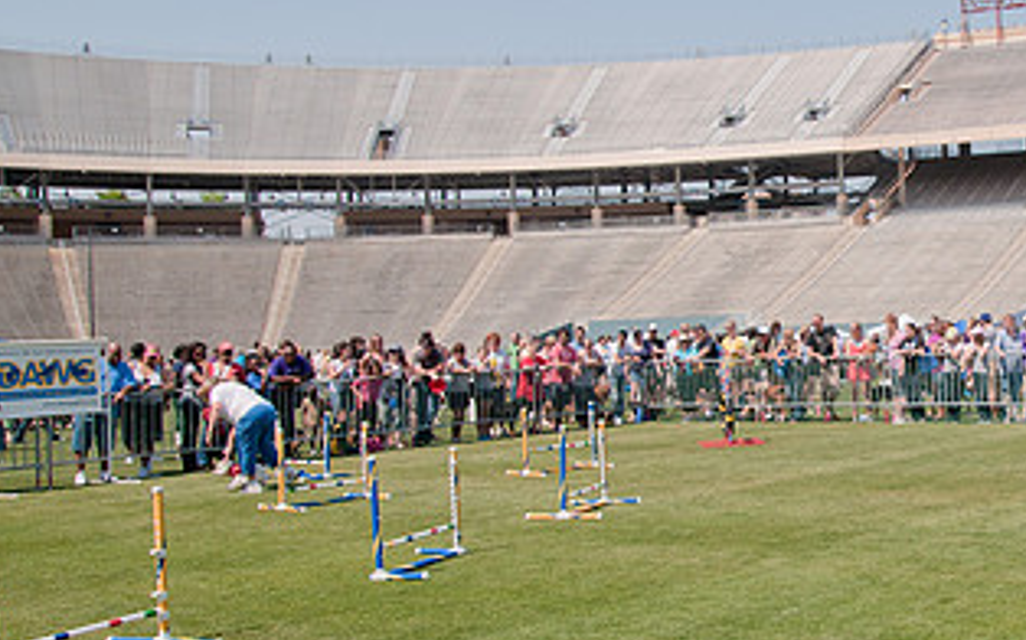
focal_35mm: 48
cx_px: 912
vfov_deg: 26.9
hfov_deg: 39.1
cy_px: 325
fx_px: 1340
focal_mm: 17
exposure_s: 1/640
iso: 200
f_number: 5.6
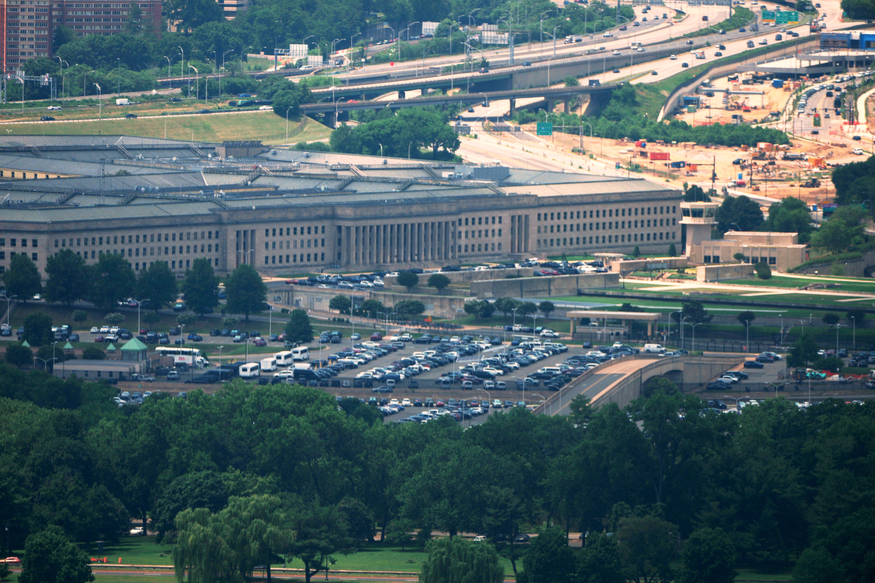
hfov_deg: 5.2
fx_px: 9721
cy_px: 292
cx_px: 438
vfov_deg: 3.4
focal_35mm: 400
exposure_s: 1/2500
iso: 125
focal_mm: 400
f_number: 5.6
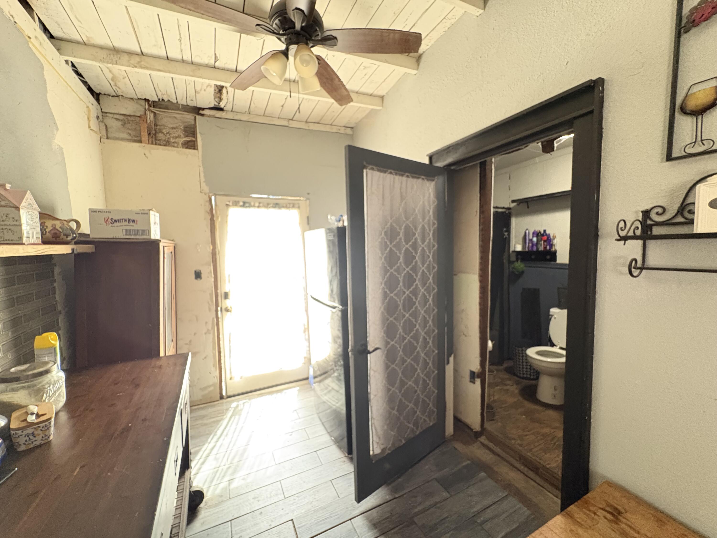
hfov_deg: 102.1
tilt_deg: -5.0
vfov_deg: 85.7
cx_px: 358
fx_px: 290
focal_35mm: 14
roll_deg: +1.3
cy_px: 269
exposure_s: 1/47
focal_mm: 2.22
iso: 1000
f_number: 2.2
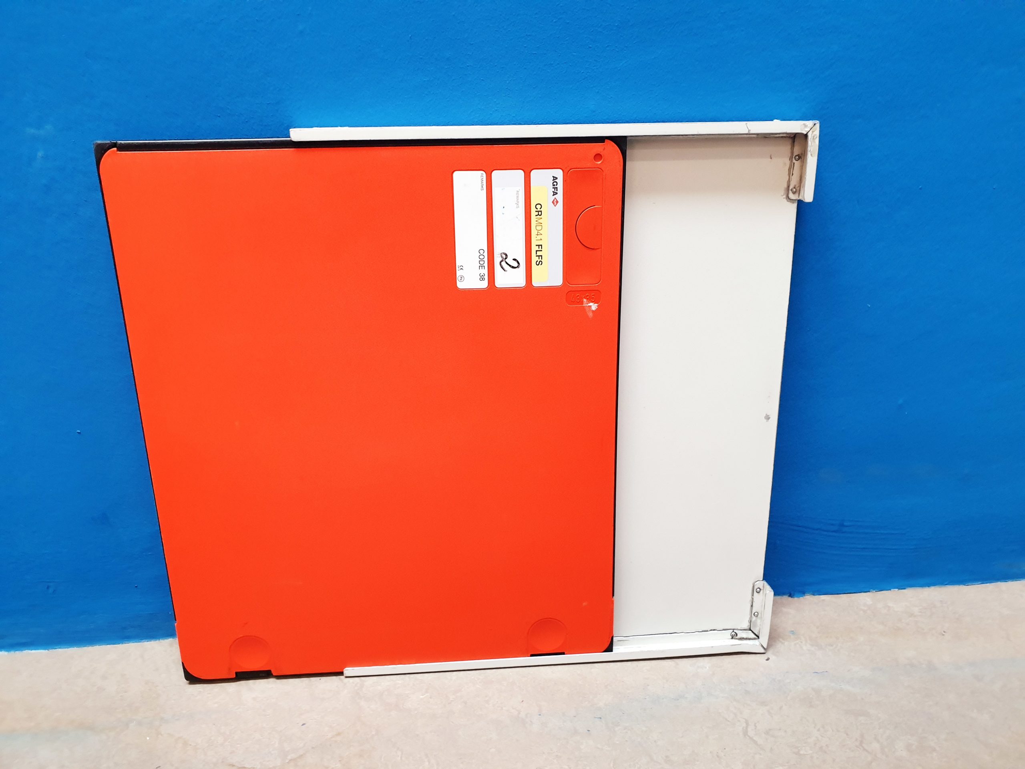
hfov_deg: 67.3
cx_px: 512
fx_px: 770
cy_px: 384
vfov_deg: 53.1
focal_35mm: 26
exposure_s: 1/50
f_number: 2.4
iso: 400
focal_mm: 4.3
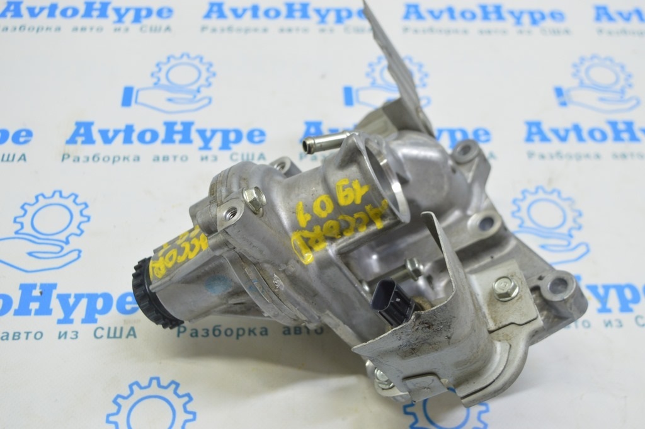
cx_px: 322
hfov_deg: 43.6
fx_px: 806
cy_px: 214
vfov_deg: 29.8
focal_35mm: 45
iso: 400
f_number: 5.6
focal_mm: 30
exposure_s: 1/20
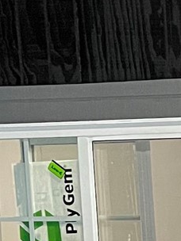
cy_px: 312
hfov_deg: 7.6
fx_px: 1220
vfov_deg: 11.0
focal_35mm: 175
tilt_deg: -7.1
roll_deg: +1.4
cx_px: 520
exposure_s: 1/60
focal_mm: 5.1
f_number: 1.6
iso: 400
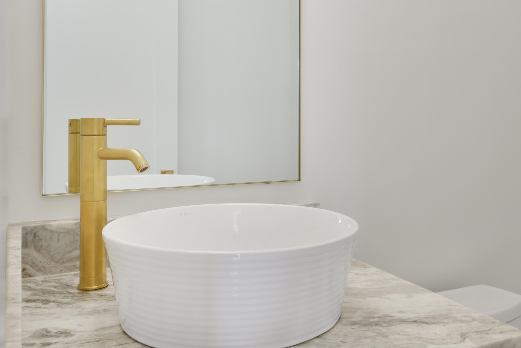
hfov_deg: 54.0
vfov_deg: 37.7
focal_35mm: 35
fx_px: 507
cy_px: 134
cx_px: 312
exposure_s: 1/2.5
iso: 250
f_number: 9
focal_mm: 27
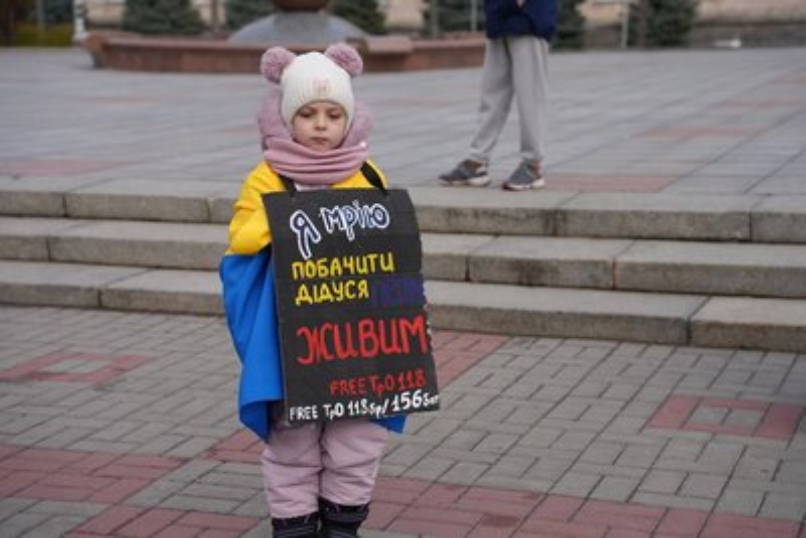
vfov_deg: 18.9
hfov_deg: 28.1
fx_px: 1612
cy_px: 269
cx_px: 403
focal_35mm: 72
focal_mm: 72
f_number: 4.5
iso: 80
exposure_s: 1/320
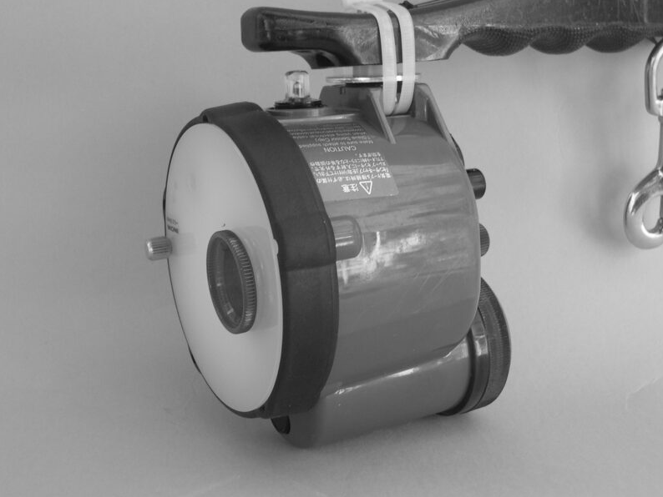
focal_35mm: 49
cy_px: 185
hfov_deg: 38.9
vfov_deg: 29.6
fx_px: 939
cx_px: 360
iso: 100
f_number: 2.8
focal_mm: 8
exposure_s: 1/69.6
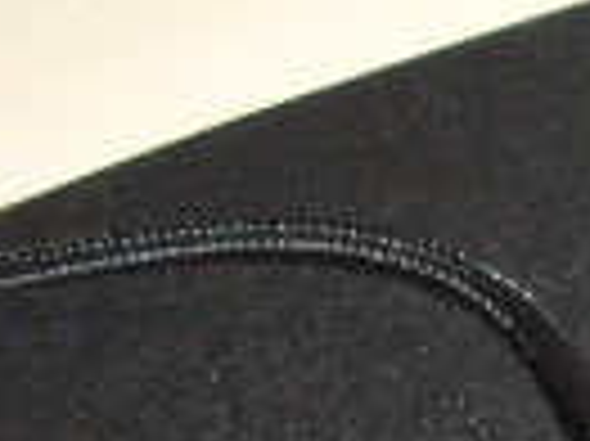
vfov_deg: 6.7
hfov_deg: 8.5
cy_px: 832
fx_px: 3644
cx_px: 1365
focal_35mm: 214
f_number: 2.6
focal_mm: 5.8
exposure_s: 1/60
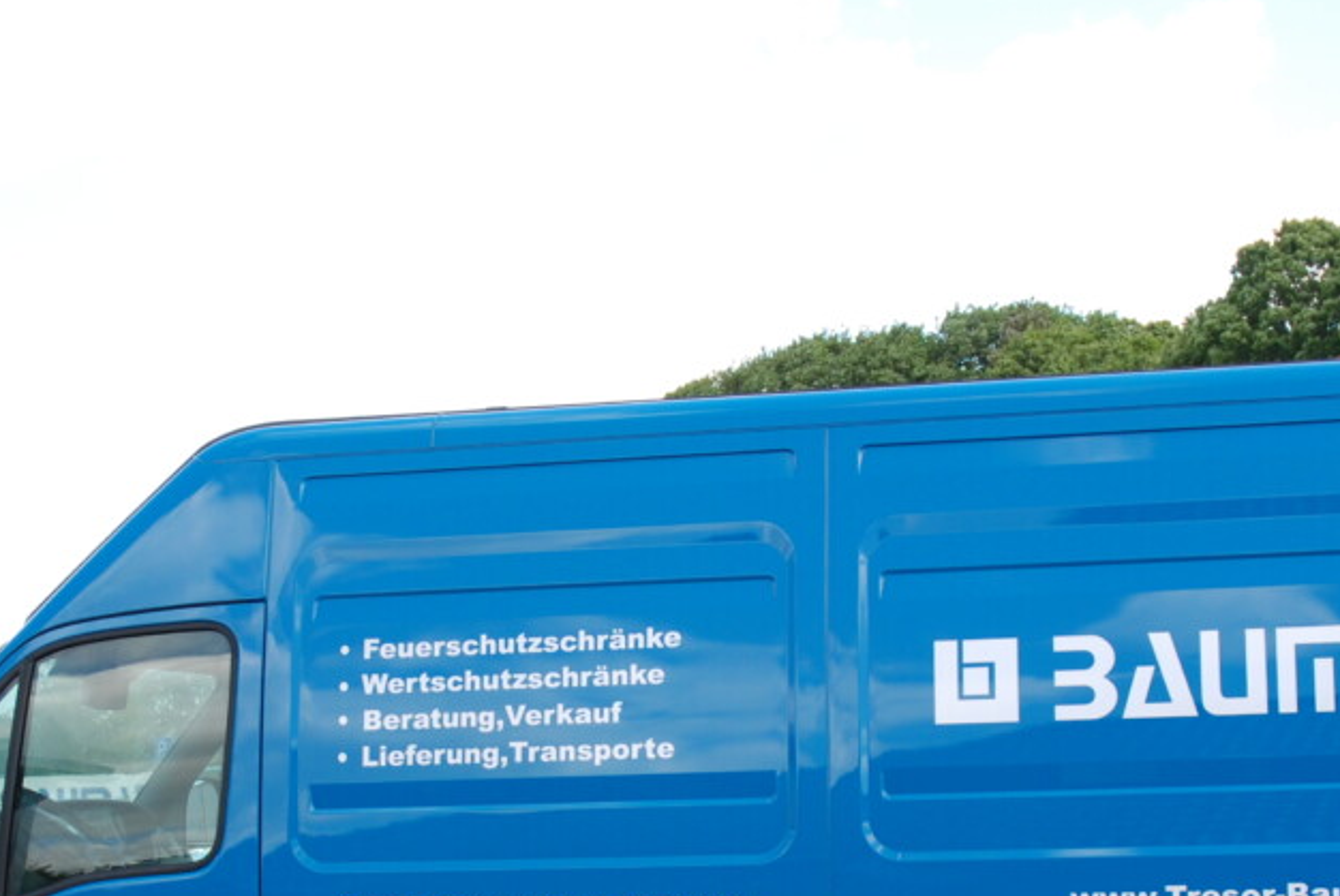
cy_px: 775
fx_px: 2571
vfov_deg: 19.5
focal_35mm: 69
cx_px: 623
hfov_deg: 29.2
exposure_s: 1/200
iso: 200
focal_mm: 24
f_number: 7.1
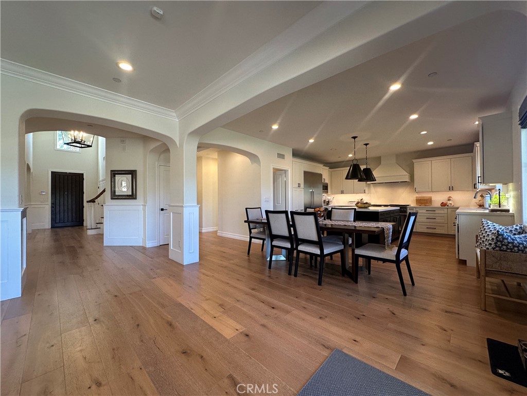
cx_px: 264
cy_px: 198
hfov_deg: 102.1
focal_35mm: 14
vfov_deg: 85.7
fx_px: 213
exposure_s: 1/120
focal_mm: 2.22
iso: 160
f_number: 2.2
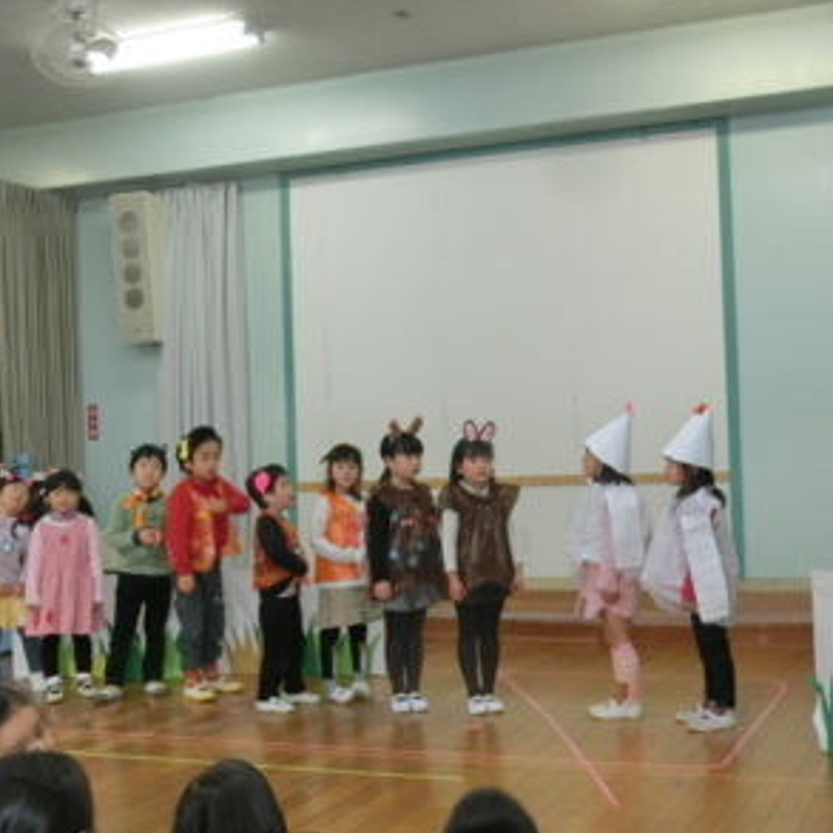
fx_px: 1280
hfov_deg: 35.8
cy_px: 412
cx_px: 540
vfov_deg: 36.1
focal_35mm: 47
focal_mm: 6.9
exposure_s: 1/60
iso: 400
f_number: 4.1
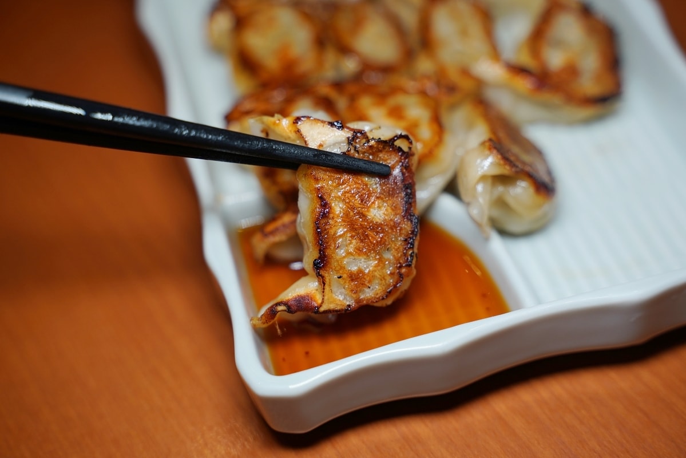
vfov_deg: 21.6
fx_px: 1201
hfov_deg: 31.9
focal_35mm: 63
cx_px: 343
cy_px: 229
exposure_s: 1/80
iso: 200
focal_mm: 63
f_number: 4
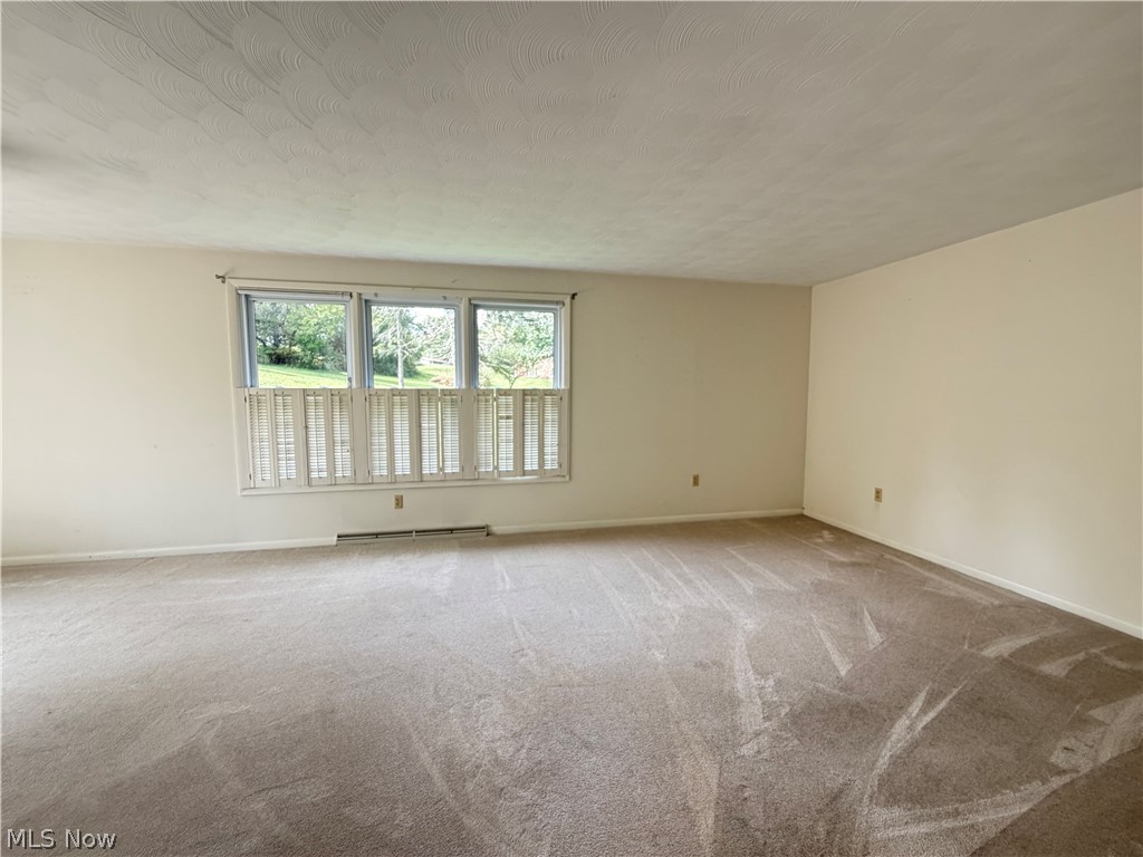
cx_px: 572
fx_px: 462
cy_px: 428
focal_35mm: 14
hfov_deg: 102.1
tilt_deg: -4.7
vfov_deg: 85.7
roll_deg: +0.0
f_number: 2.2
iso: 320
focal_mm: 2.22
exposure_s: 1/95
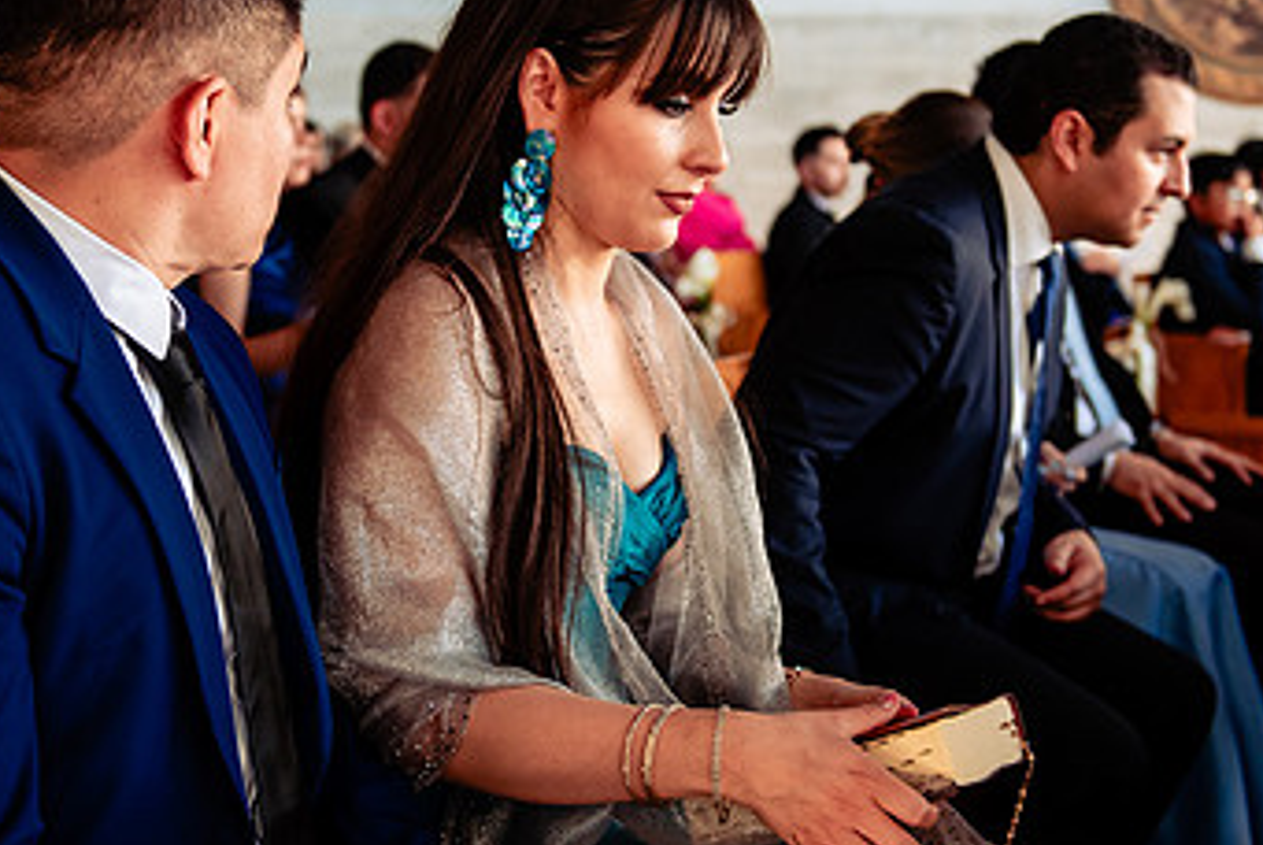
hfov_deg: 30.4
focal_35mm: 66
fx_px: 2317
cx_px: 515
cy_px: 413
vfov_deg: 20.7
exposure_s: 1/250
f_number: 3.2
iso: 800
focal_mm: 38
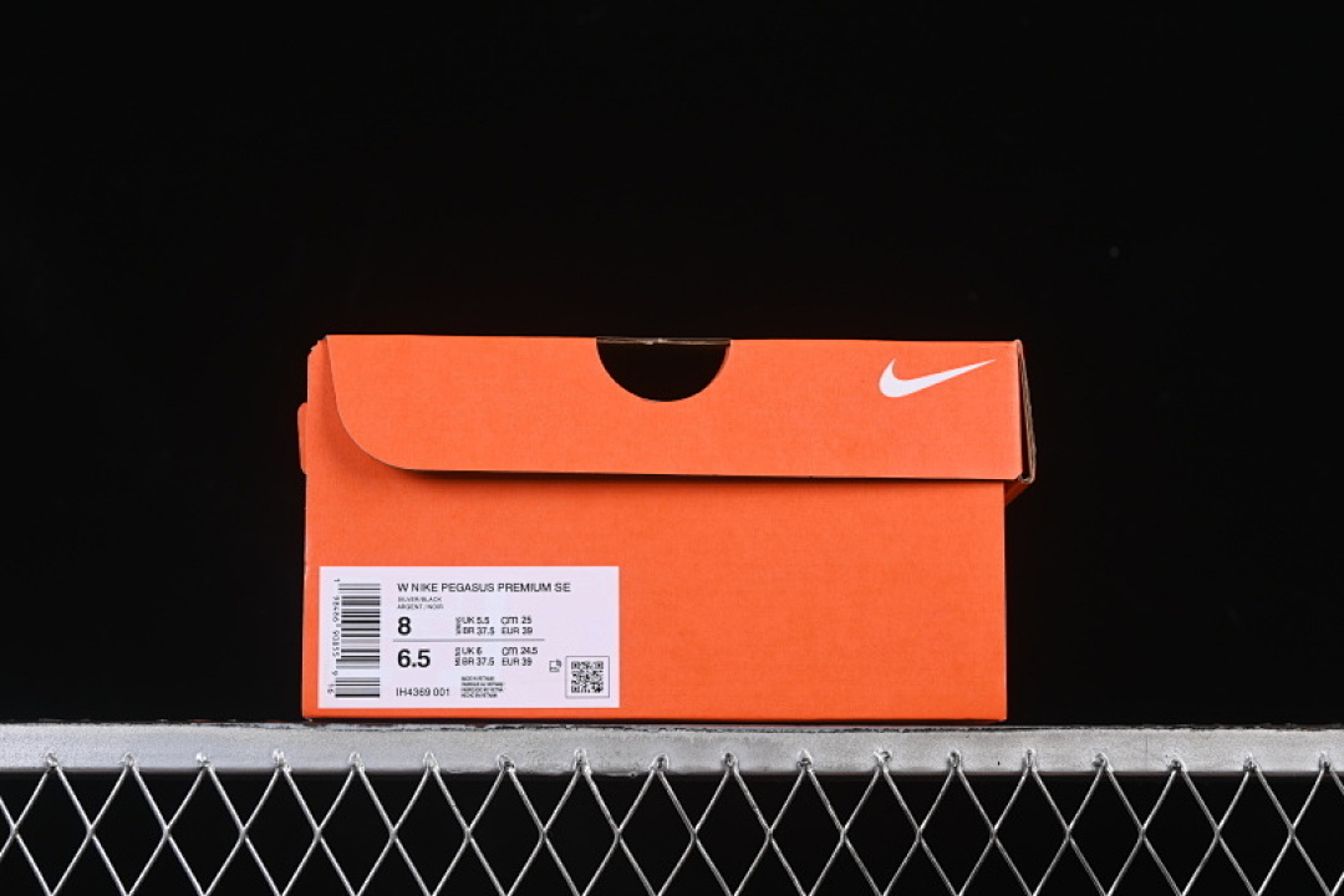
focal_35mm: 75
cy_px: 448
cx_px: 672
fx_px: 2800
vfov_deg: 18.2
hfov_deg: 27.0
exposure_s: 1/80
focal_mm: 50
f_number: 8
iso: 160
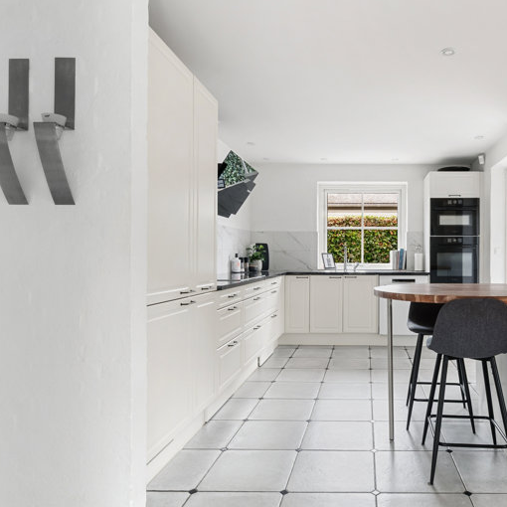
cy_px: 247
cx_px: 359
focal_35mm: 24
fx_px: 398
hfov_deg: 62.5
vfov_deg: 65.0
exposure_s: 1/2
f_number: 10
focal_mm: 12
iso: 200
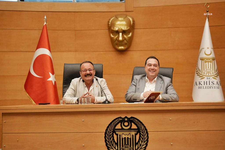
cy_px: 75
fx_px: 438
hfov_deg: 28.8
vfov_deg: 19.5
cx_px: 112
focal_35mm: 70
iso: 1600
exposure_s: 1/100
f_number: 2.8
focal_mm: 70
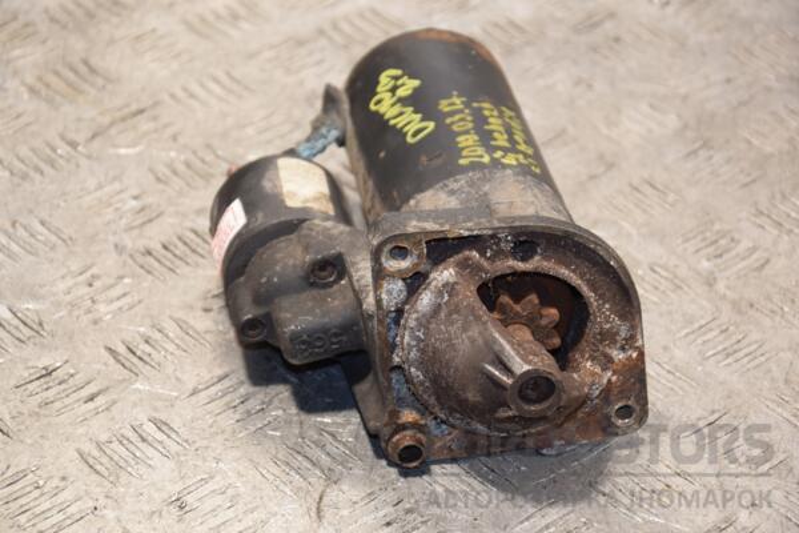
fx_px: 2663
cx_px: 400
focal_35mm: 120
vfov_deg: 11.4
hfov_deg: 17.1
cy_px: 266
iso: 800
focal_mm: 80
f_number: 5.3
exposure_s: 1/100
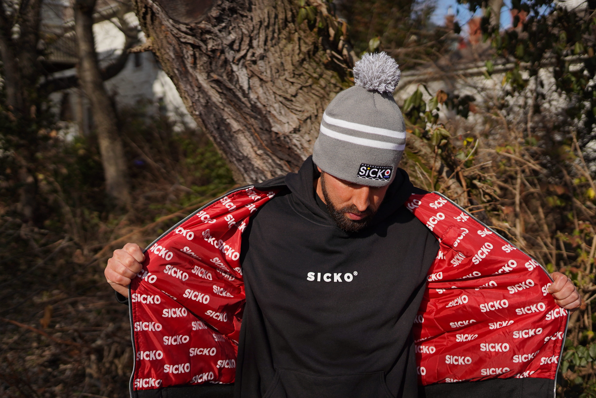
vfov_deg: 31.2
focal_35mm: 43
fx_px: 712
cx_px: 298
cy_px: 199
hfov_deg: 45.4
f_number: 1.8
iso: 100
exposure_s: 1/8000
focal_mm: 29
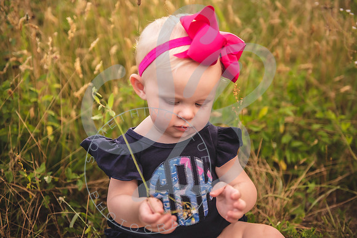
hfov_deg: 36.2
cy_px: 119
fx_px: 546
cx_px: 178
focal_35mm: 55
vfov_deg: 24.6
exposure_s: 1/640
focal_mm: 55
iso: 100
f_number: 2.8
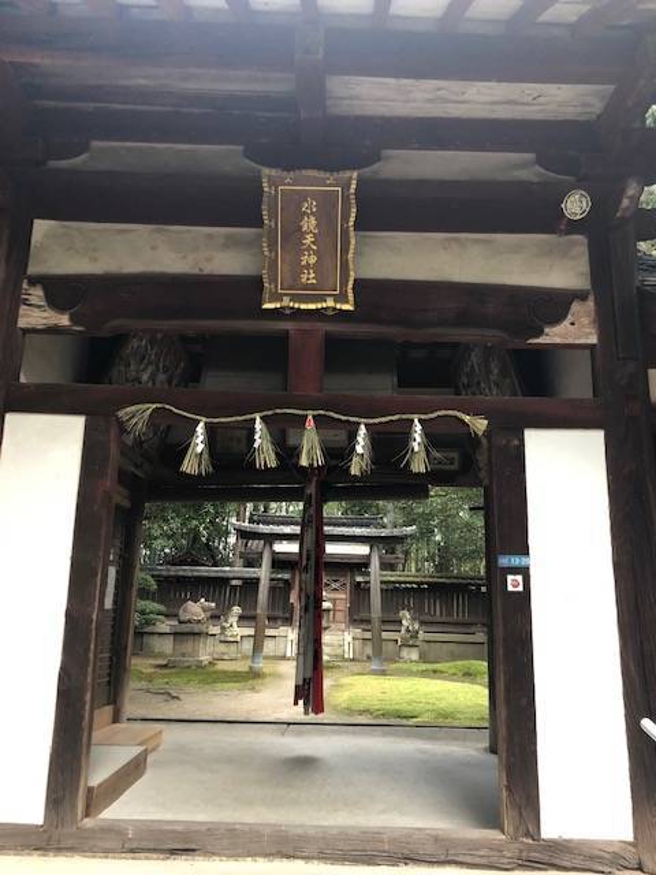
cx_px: 328
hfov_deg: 49.7
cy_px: 438
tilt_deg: +15.2
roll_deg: -0.7
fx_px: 707
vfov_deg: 63.4
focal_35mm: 28
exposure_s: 1/24
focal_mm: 3.99
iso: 40
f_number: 1.8
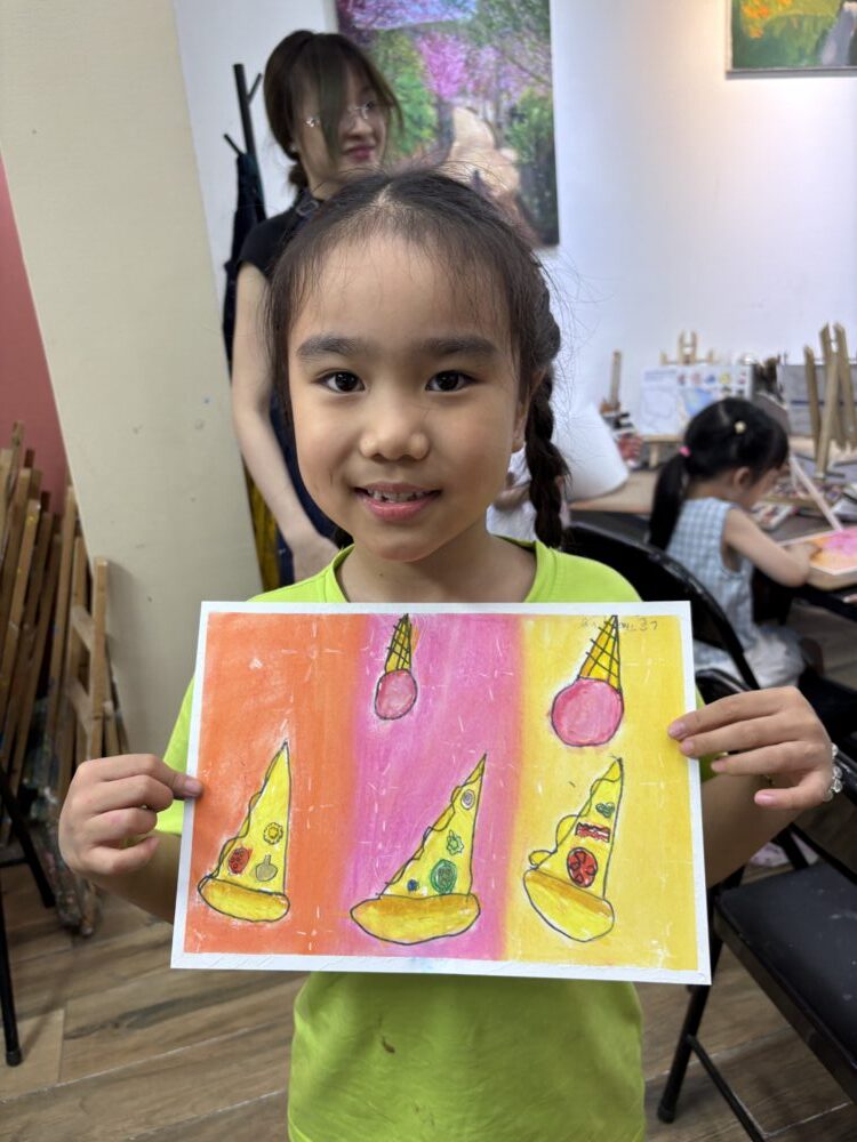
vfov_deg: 67.3
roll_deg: +5.7
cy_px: 571
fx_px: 858
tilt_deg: -15.8
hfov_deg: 53.1
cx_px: 428
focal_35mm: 26
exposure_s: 1/100
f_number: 1.6
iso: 100
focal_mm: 5.96
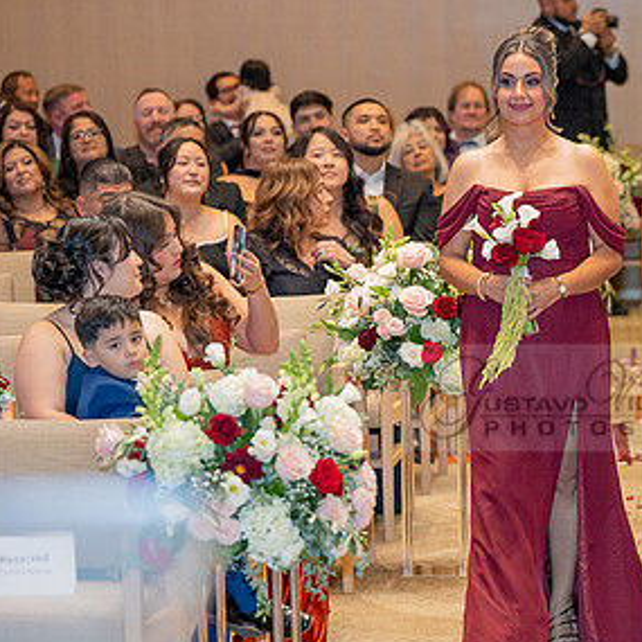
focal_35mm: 180
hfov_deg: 9.7
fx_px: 3777
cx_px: 597
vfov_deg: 9.7
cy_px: 398
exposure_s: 1/160
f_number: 3.2
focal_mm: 104
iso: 1250
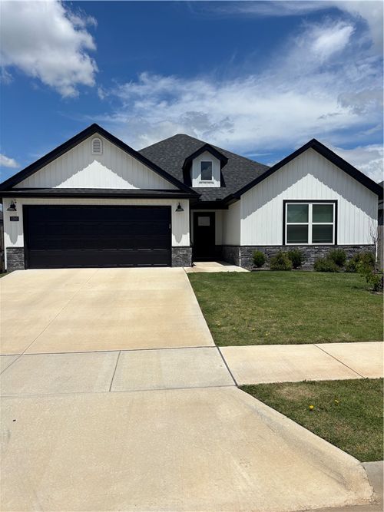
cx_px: 192
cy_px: 256
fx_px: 385
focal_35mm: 26
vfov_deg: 67.3
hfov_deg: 53.0
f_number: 1.6
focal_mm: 5.96
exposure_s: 1/9091
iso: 50
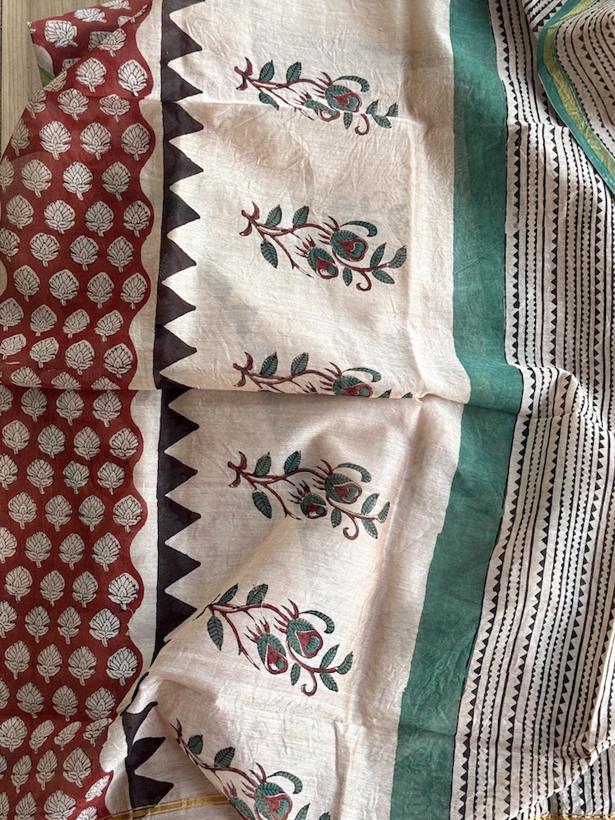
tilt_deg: -80.8
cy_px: 410
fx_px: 1137
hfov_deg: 30.3
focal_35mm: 48
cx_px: 308
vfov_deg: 39.7
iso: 64
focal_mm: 6.76
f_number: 1.78
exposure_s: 1/265
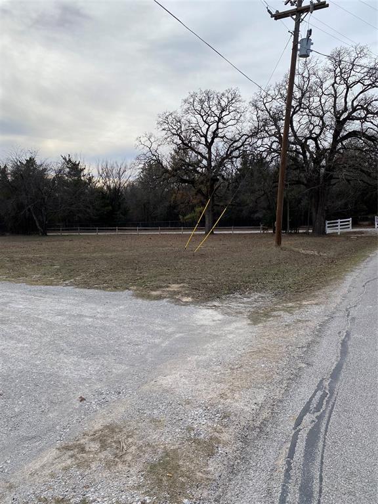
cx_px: 189
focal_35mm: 26
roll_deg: +1.2
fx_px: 379
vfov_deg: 67.3
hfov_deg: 53.1
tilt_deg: -7.1
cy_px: 252
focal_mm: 4.25
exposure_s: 1/3300
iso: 32
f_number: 1.8
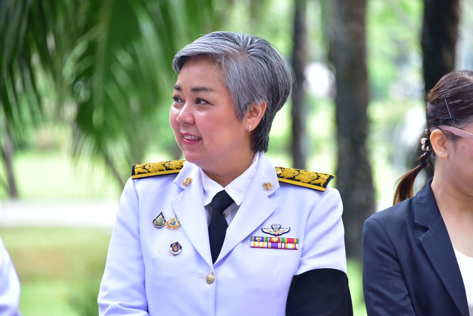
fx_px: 3286
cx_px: 236
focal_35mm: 250
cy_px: 158
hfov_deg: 8.2
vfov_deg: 5.5
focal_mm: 250
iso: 1000
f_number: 5.6
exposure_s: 1/200
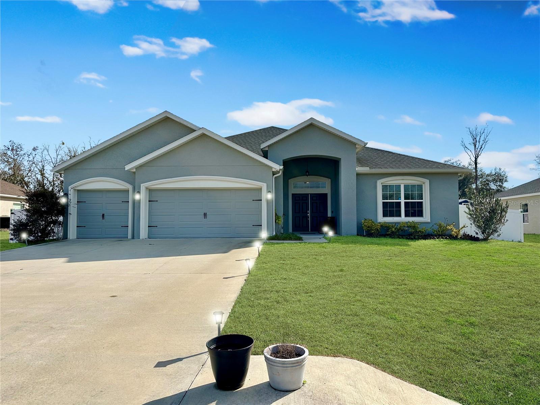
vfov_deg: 56.8
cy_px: 202
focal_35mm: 24
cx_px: 270
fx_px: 374
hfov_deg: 71.6
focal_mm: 6.86
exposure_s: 1/7576
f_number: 1.78
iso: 80
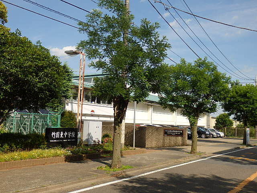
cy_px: 96
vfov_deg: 38.7
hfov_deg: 50.1
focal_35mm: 37
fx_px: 275
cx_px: 128
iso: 100
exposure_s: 1/160
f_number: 10.1
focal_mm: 6.6
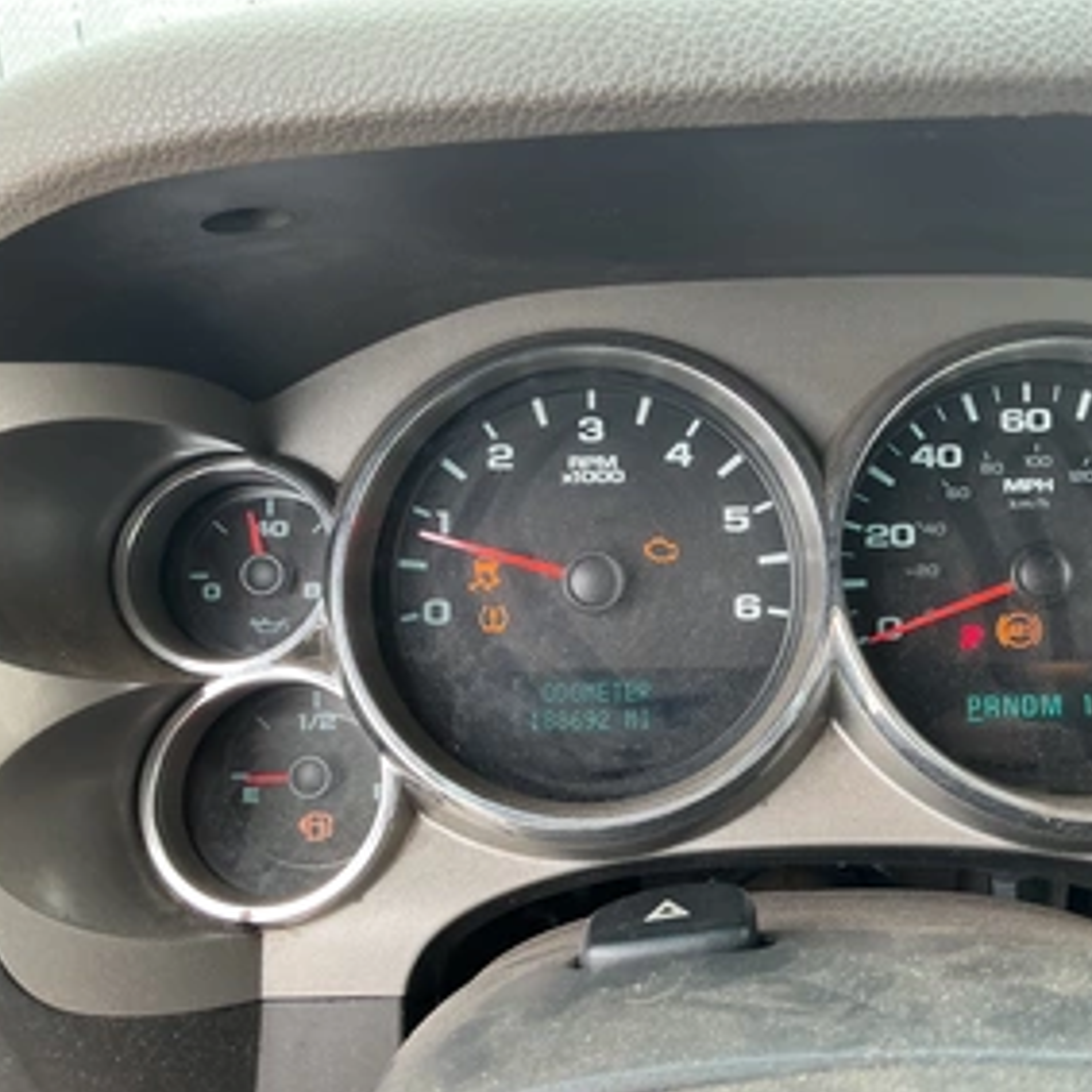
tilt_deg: -25.6
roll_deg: -0.7
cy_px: 571
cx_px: 683
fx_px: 1249
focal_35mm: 35
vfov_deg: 47.2
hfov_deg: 46.8
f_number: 1.8
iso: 64
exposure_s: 1/86
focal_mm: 3
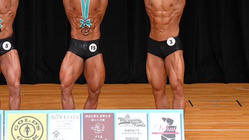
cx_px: 101
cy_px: 44
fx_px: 2456
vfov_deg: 3.3
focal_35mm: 372
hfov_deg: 5.8
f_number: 5.6
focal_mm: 180
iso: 3200
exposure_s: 1/400
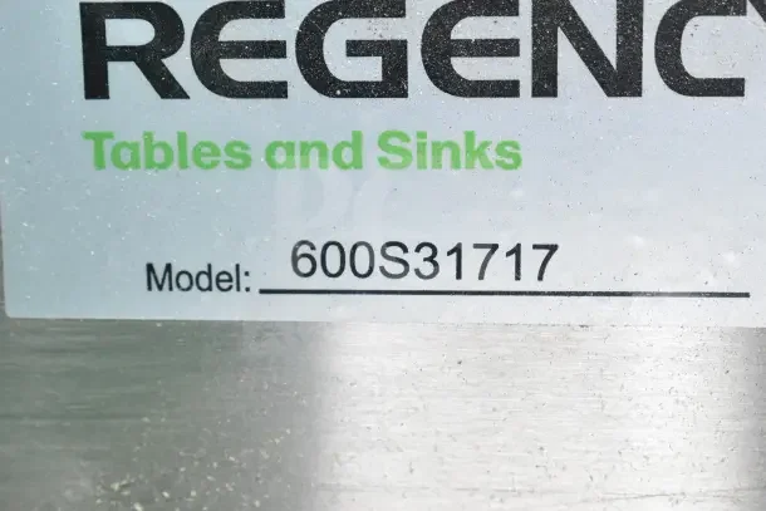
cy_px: 256
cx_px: 383
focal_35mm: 78
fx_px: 1660
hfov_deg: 26.0
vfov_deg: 17.5
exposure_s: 1/320
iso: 1600
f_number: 9
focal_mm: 52
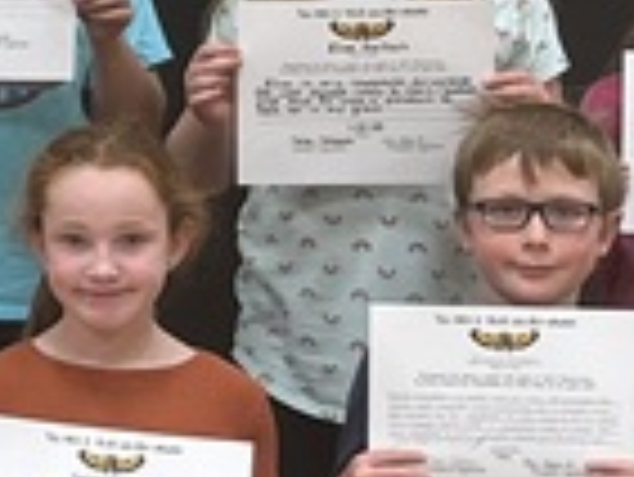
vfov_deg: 7.9
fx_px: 3465
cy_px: 144
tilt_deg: -6.5
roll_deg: +0.4
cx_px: -549
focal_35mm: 189
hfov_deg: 9.8
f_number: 1.6
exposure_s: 1/60
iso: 80
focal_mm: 5.1
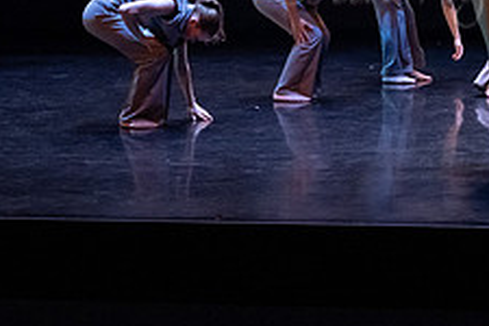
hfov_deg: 17.0
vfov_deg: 11.5
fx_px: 1589
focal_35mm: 117
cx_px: 507
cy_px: -55
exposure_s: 1/320
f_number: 4
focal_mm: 41
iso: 4000
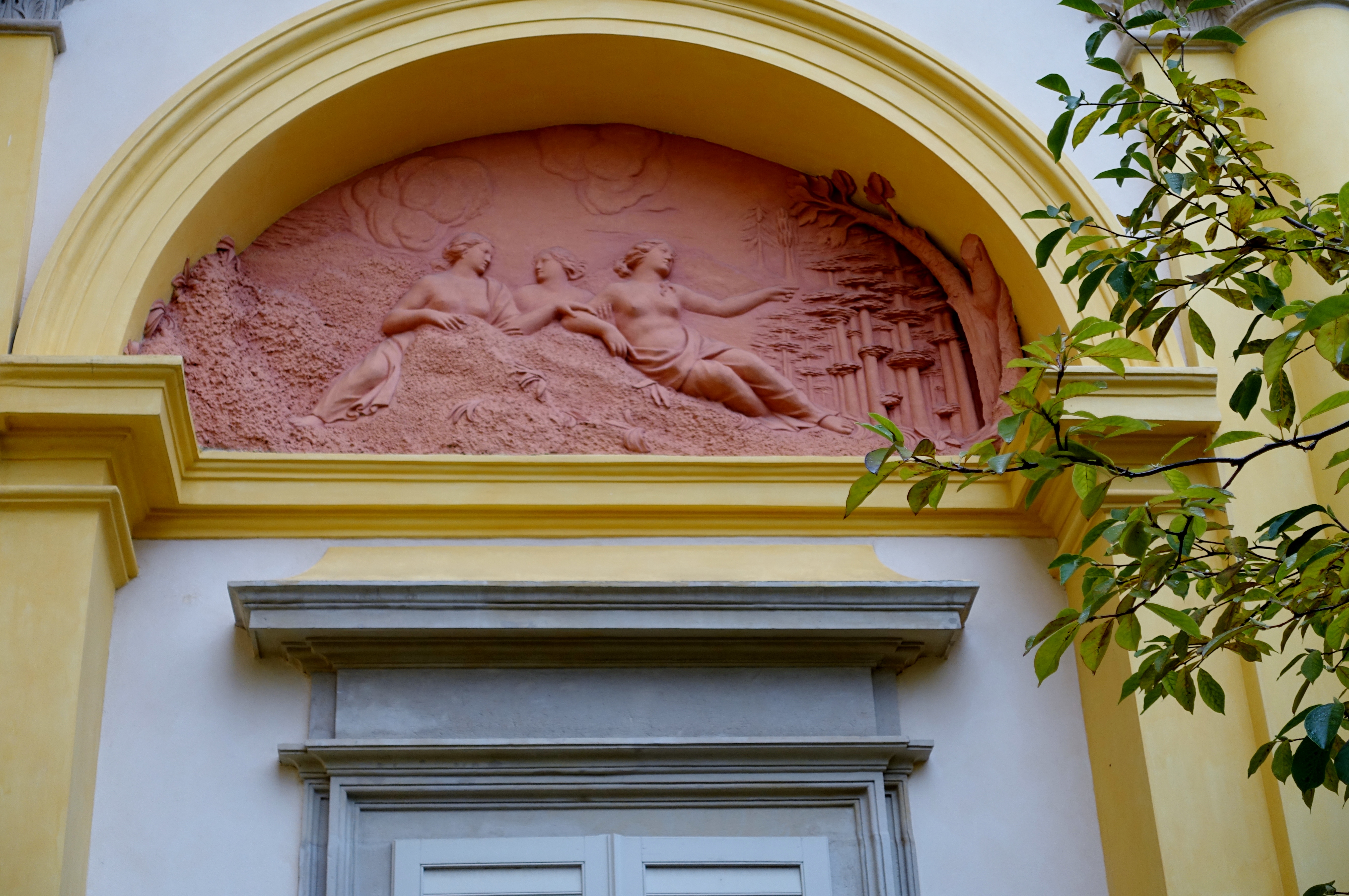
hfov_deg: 34.0
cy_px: 448
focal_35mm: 59
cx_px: 674
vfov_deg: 22.9
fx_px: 2208
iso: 160
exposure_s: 1/60
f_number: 2.8
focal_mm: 21.59
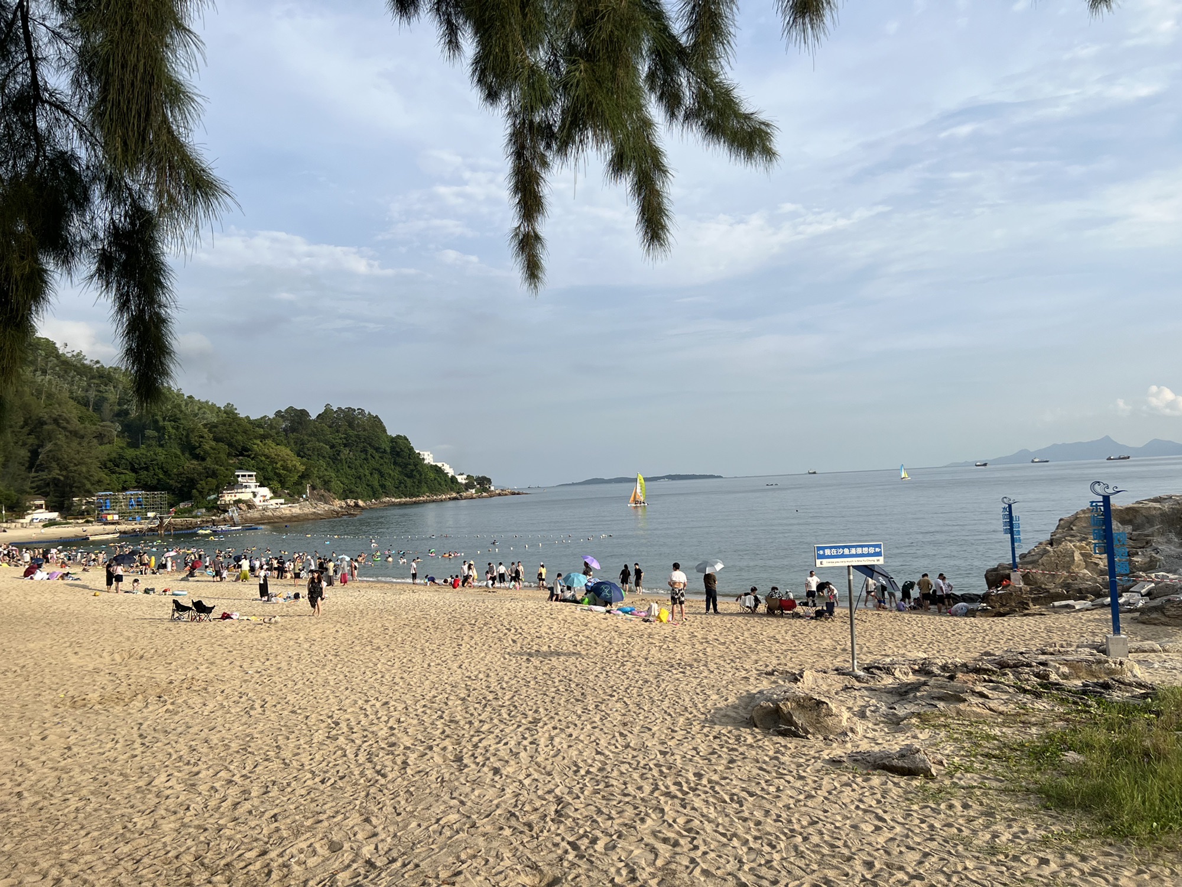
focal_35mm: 26
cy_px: 444
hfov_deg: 67.3
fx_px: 888
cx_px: 591
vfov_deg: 53.1
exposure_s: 1/3831
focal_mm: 5.7
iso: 50
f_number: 1.5
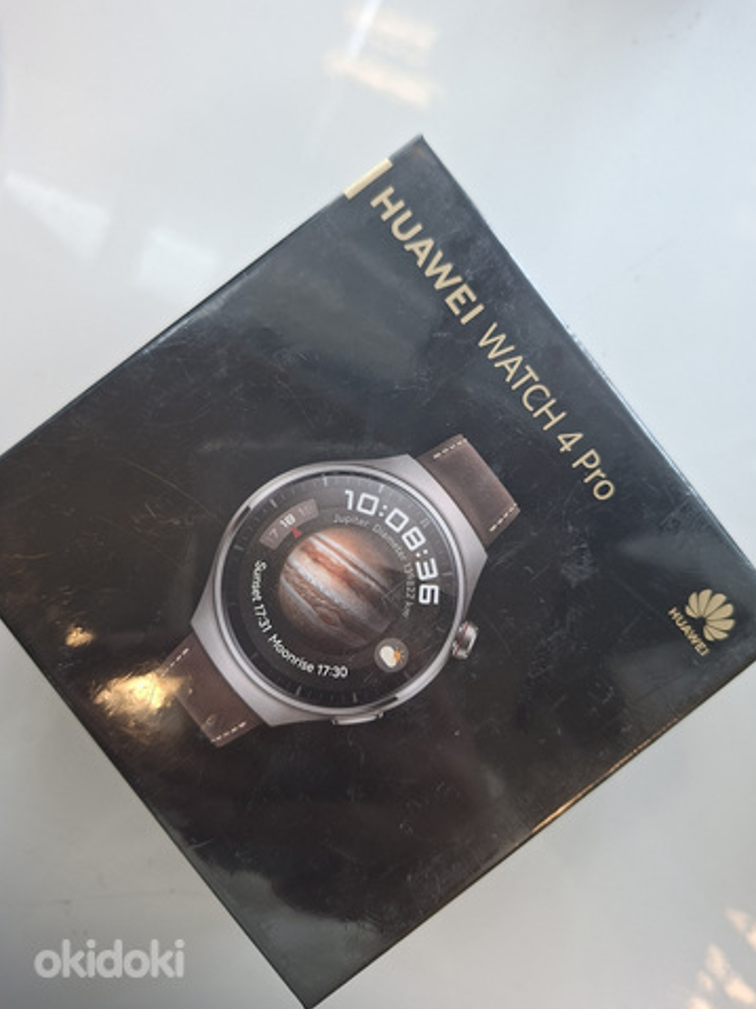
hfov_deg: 56.8
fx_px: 699
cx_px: 370
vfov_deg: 71.6
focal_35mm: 24
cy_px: 506
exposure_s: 1/100
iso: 160
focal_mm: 5.54
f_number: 1.8
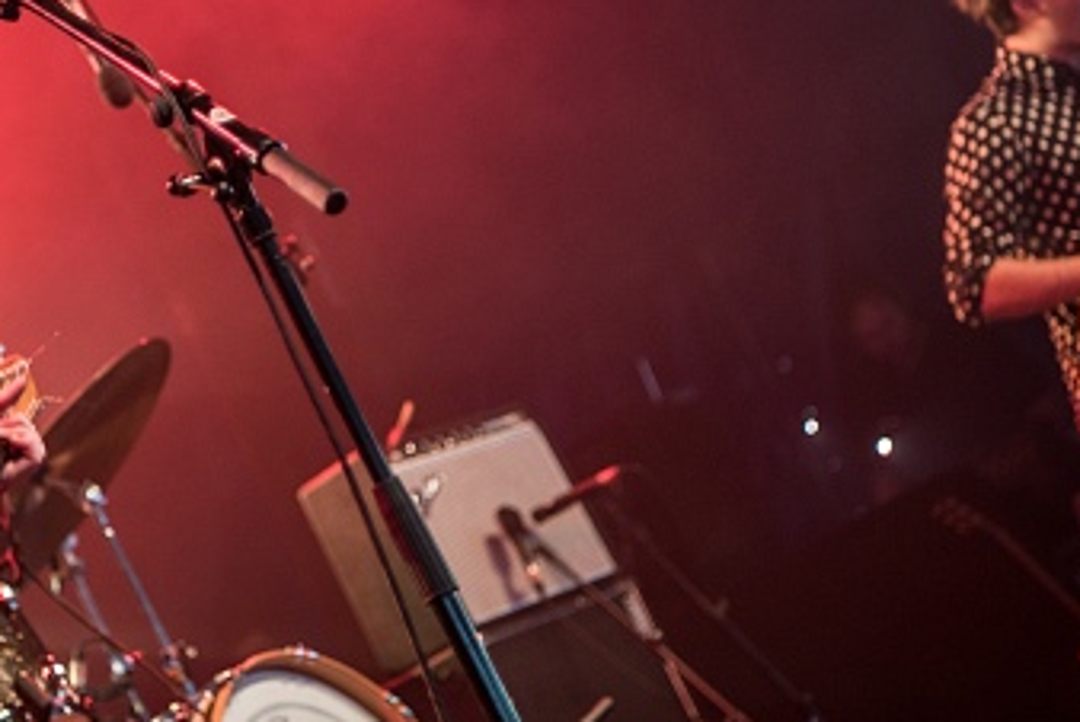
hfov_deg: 17.4
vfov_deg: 11.7
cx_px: 310
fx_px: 3513
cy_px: 219
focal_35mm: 117
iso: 400
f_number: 2.8
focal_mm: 55
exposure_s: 1/125
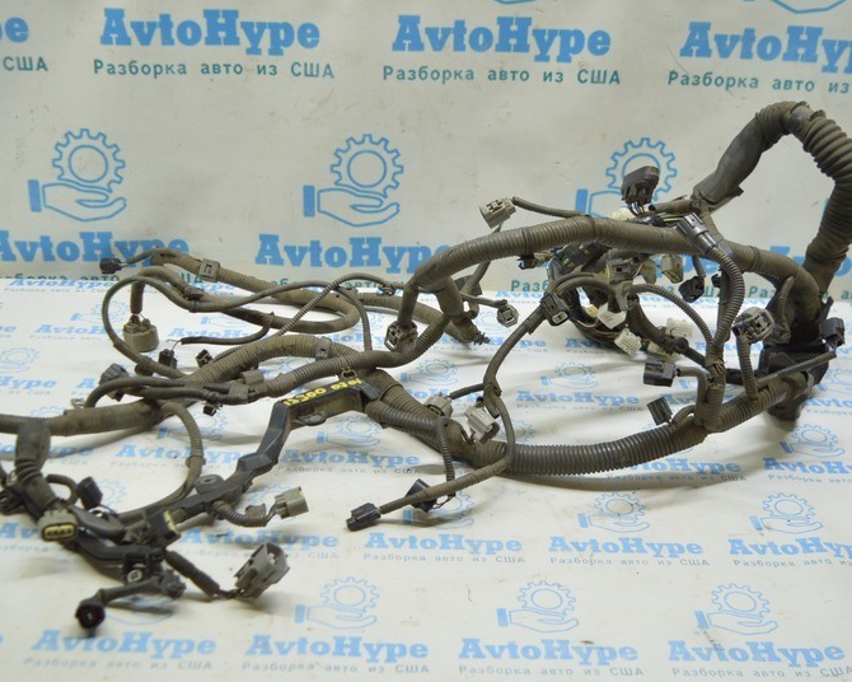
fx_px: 1084
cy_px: 307
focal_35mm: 43
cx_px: 392
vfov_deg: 34.9
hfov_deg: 42.9
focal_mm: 20
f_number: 3.5
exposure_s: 1/60
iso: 400
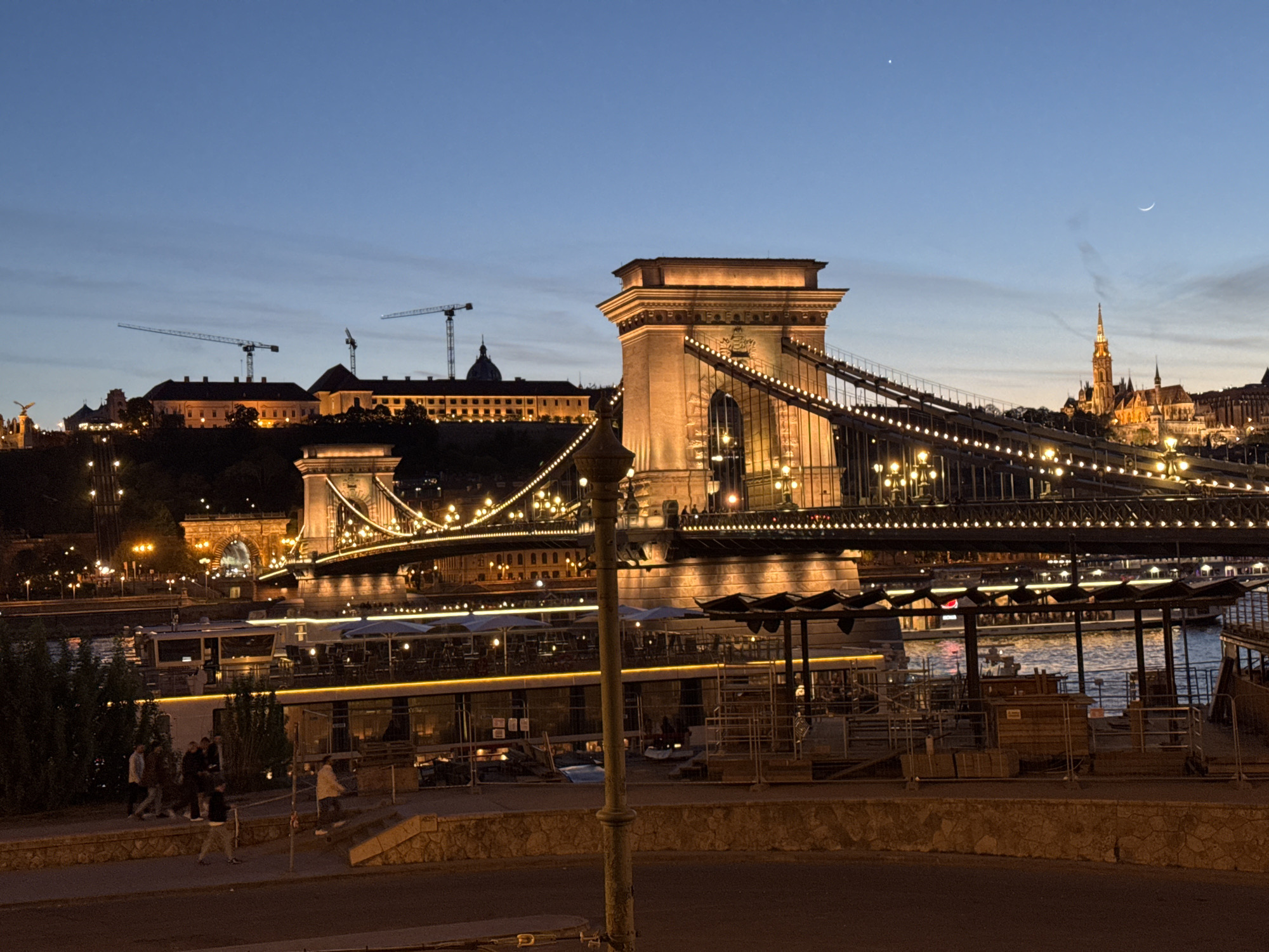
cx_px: 634
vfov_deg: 30.3
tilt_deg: +2.6
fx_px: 1760
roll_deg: +2.1
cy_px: 476
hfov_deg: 39.7
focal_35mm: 48
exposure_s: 1/33
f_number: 1.78
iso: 400
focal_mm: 6.76
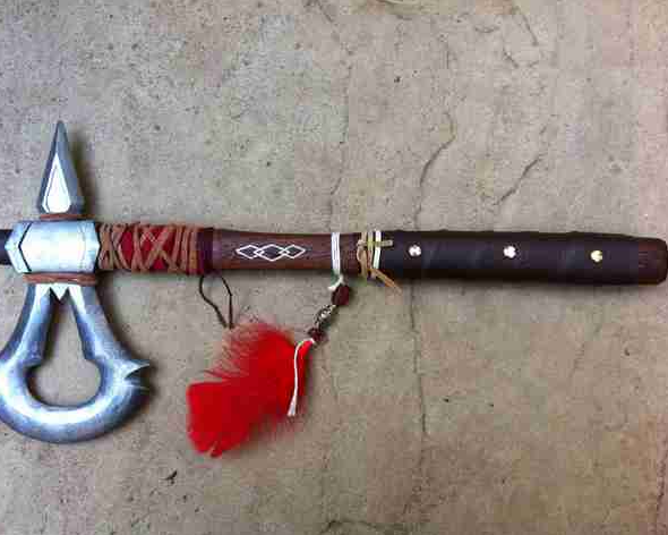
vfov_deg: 40.1
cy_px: 268
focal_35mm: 37
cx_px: 312
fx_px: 731
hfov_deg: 49.1
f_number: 2.8
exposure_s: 1/40
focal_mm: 3.85
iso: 80
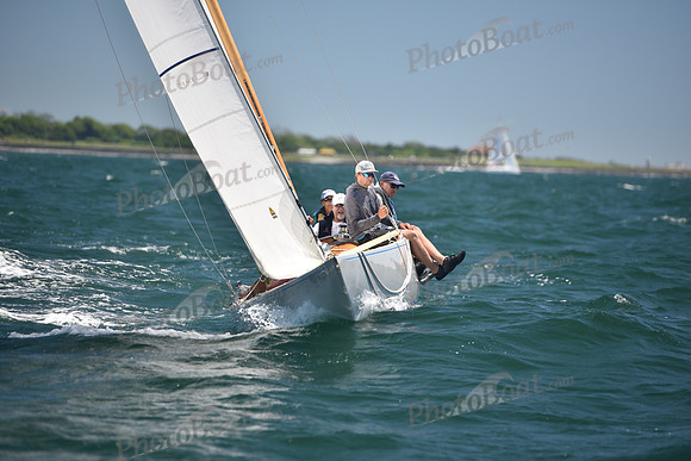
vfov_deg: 6.9
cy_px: 230
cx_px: 346
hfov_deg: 10.3
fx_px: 3840
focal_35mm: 200
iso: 200
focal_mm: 200
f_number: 3.2
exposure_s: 1/1000
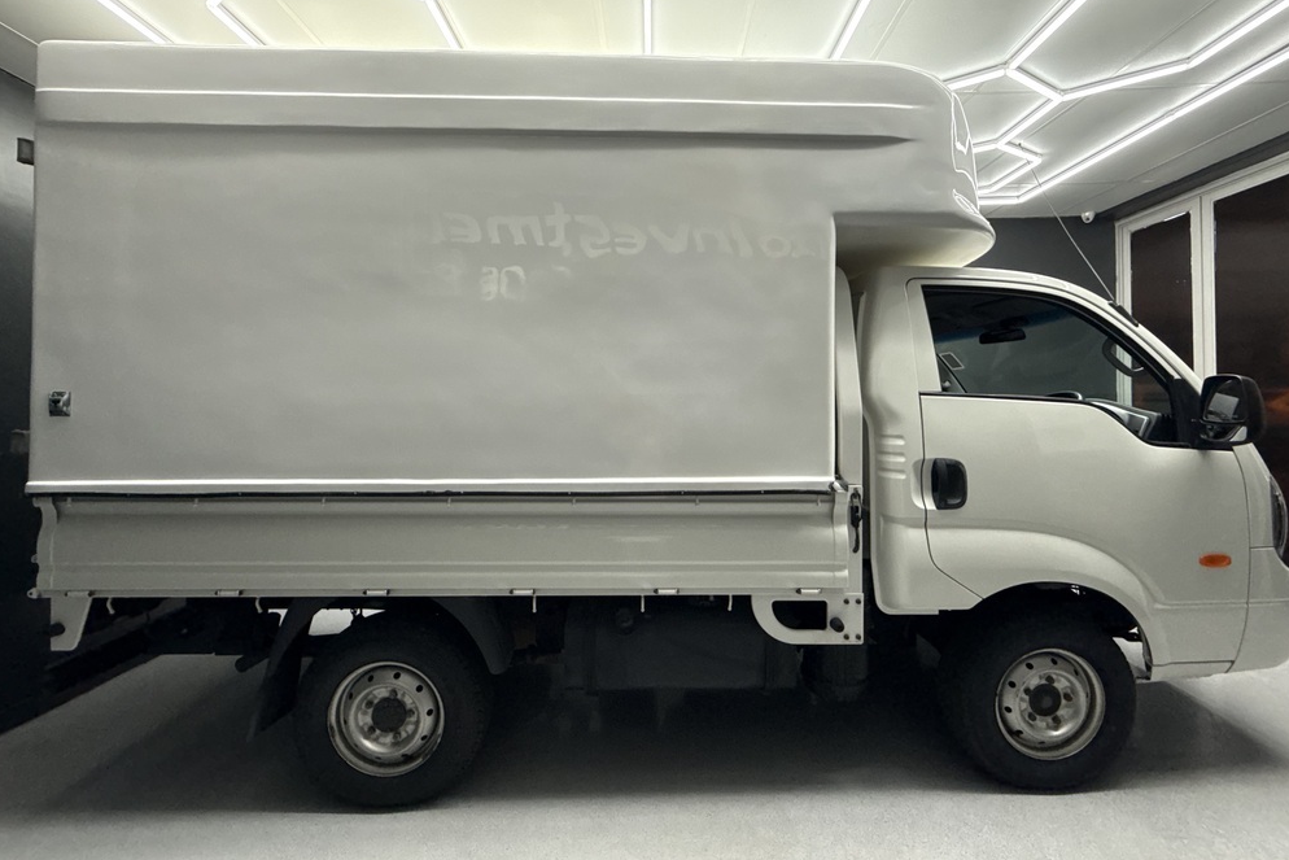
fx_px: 537
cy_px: 406
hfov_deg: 100.4
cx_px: 651
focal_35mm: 15
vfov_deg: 77.3
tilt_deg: +1.2
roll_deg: +0.8
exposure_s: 1/100
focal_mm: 2.22
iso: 250
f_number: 2.2
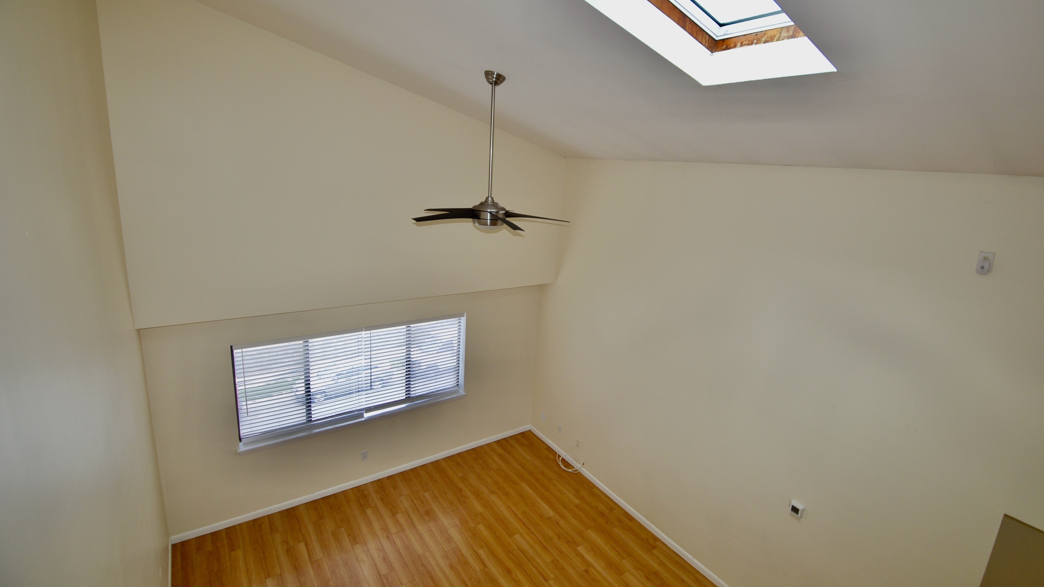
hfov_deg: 99.4
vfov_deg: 67.0
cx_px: 527
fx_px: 443
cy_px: 278
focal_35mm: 16
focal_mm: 10
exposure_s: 1/125
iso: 200
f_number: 4
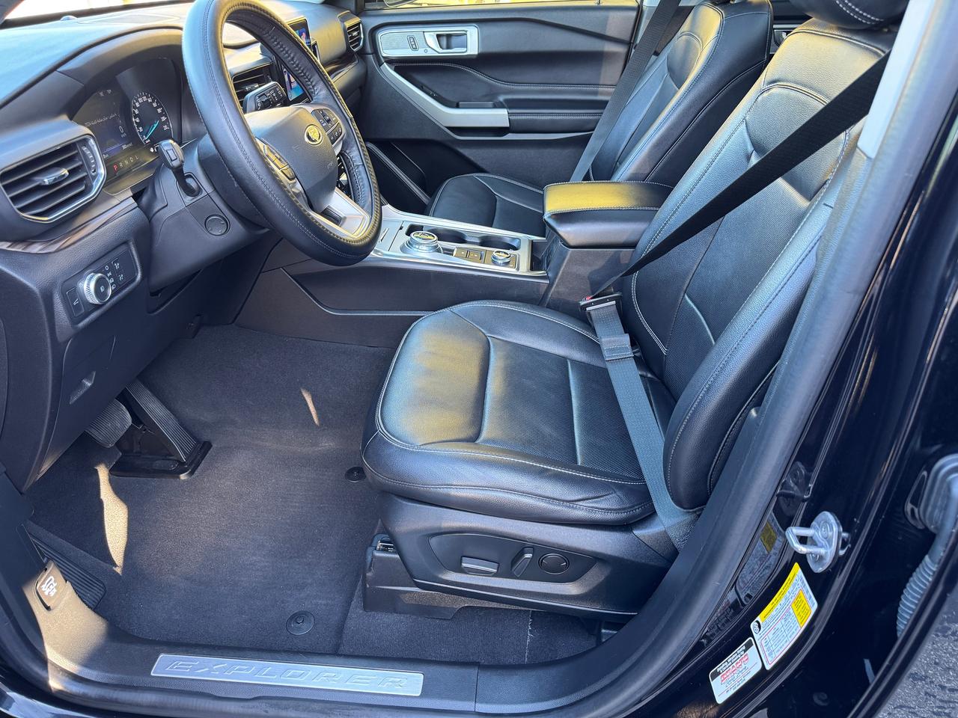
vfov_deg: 56.8
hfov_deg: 71.6
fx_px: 664
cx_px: 479
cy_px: 359
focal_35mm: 24
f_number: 1.78
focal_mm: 6.76
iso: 250
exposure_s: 1/60
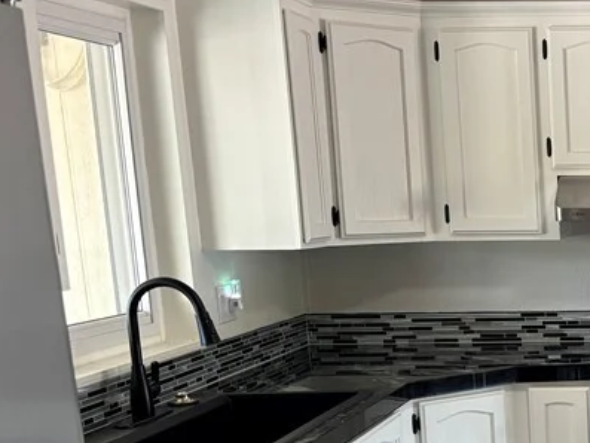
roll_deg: +0.3
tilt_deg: -11.9
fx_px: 1142
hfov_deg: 25.5
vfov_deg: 21.3
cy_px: 422
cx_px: 734
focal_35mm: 67
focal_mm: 5.96
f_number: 1.6
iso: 125
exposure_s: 1/76
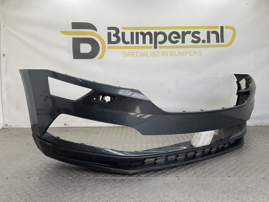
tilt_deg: -6.9
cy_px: 101
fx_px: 225
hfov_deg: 61.7
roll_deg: -1.3
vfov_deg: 48.2
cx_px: 134
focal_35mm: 29
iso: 16
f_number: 1.8
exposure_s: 1/151
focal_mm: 3
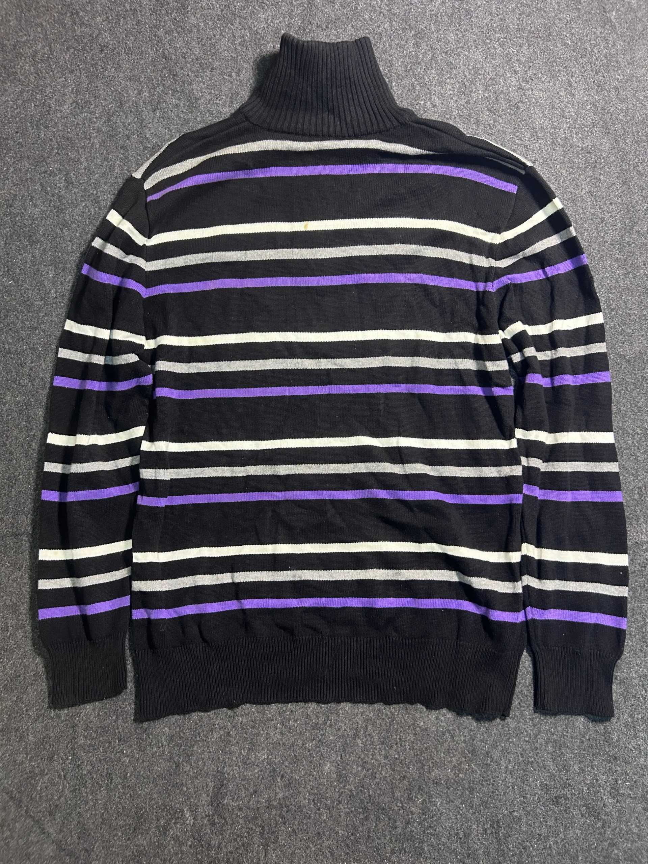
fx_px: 649
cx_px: 324
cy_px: 432
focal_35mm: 26
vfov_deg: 67.3
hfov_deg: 53.1
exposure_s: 1/50
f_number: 1.5
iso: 320
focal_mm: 5.7
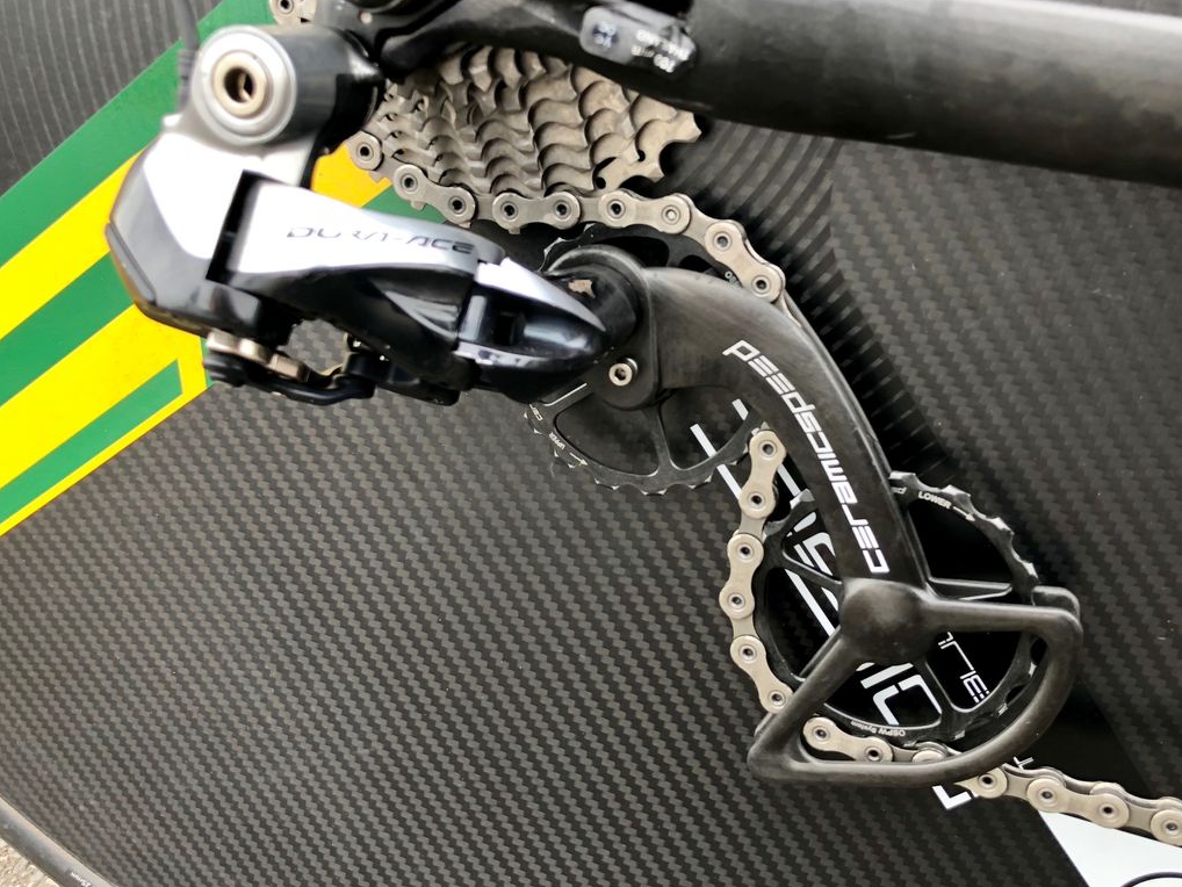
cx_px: 658
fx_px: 1127
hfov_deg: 55.2
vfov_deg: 42.9
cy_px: 384
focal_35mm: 33
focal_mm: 3.99
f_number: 1.8
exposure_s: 1/120
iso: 50
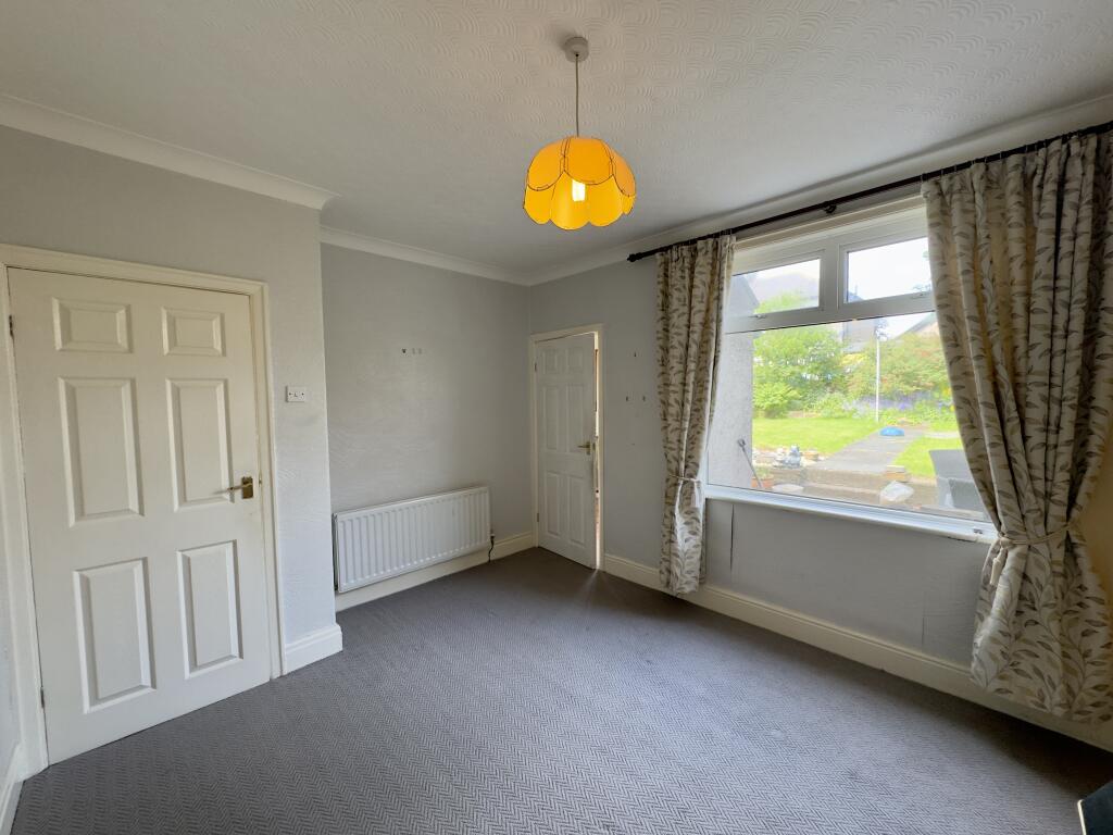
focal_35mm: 14
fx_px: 450
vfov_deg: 85.7
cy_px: 418
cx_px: 556
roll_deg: +1.0
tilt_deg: -2.4
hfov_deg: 102.1
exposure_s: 1/100
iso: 160
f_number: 2.2
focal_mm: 2.22
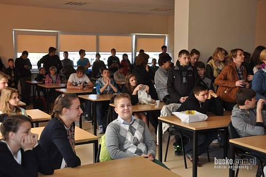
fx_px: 354
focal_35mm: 48
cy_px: 88
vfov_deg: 28.0
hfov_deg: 41.2
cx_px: 133
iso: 200
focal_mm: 32
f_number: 5.6
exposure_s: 1/125
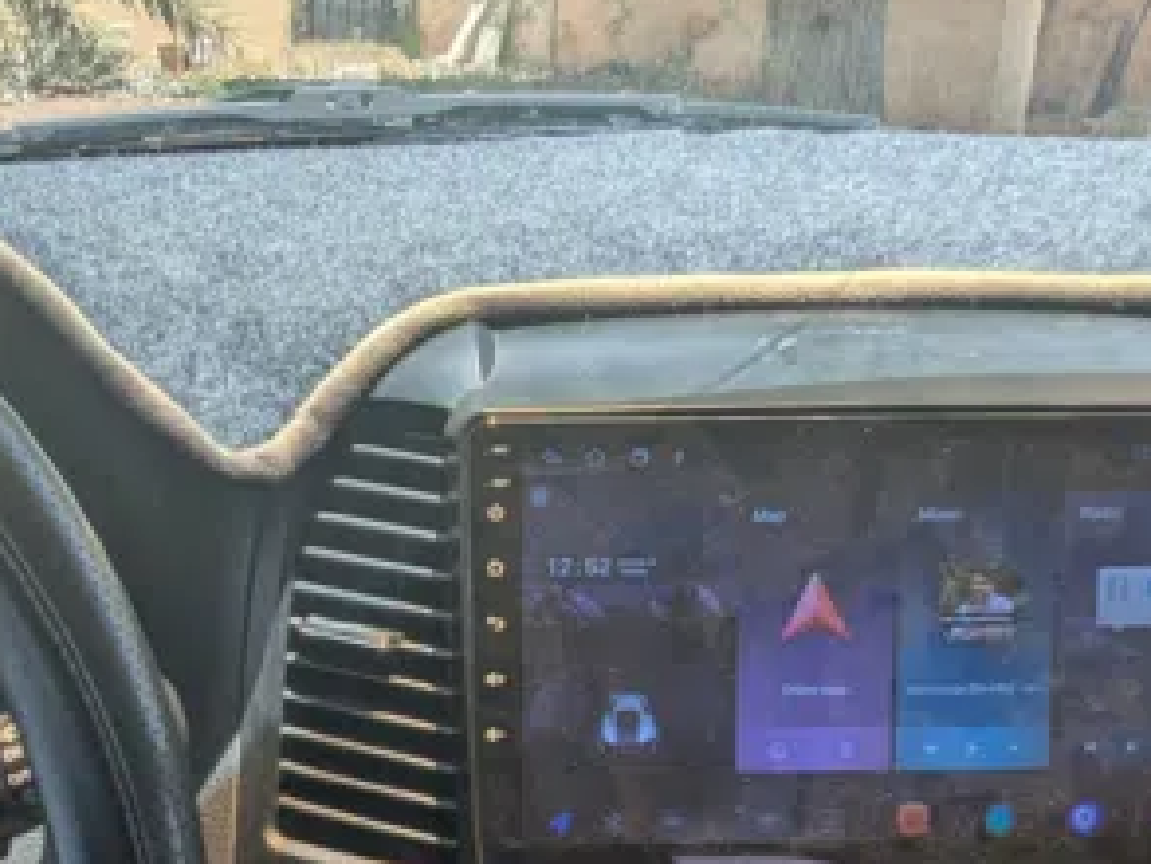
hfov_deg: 33.5
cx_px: 263
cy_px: 811
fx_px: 1863
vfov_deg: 25.2
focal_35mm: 56
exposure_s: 1/534
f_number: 2.2
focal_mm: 2.35
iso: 47
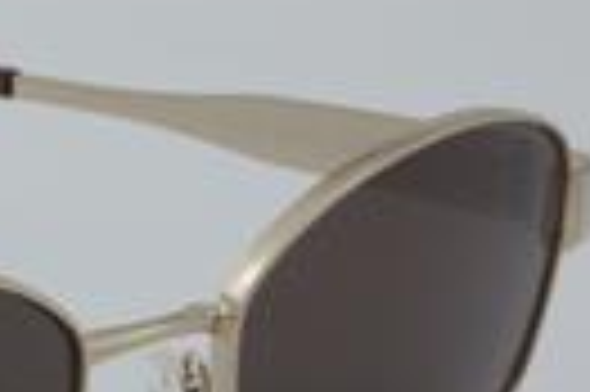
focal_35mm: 229
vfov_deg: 6.0
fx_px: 3748
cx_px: -266
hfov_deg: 8.8
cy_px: 387
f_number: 32
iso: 100
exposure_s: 1/4
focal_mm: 50
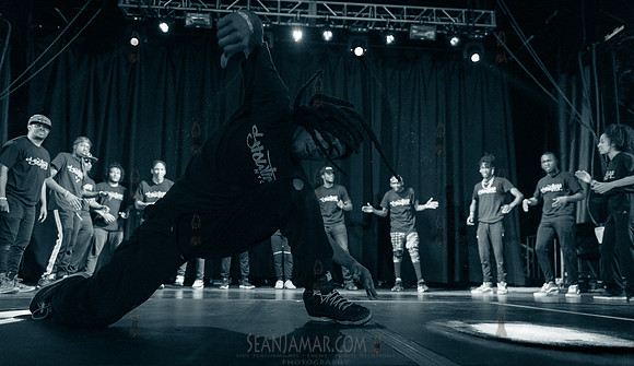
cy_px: 211
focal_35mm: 26
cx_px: 316
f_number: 2.8
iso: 4000
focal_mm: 24
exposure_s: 1/1000
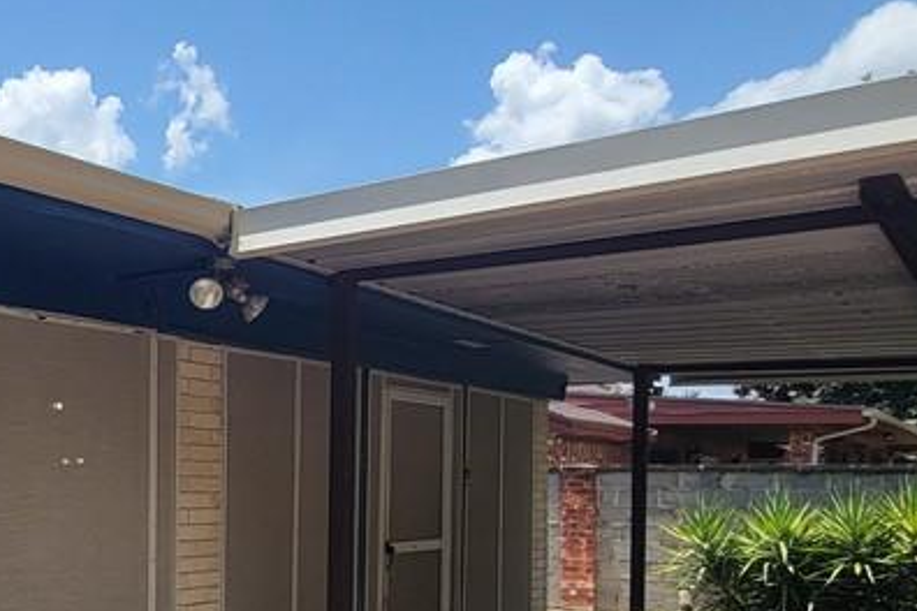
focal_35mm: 35
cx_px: -65
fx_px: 891
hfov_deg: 43.6
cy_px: 472
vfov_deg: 36.8
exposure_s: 1/1328
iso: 50
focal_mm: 2.2
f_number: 2.2
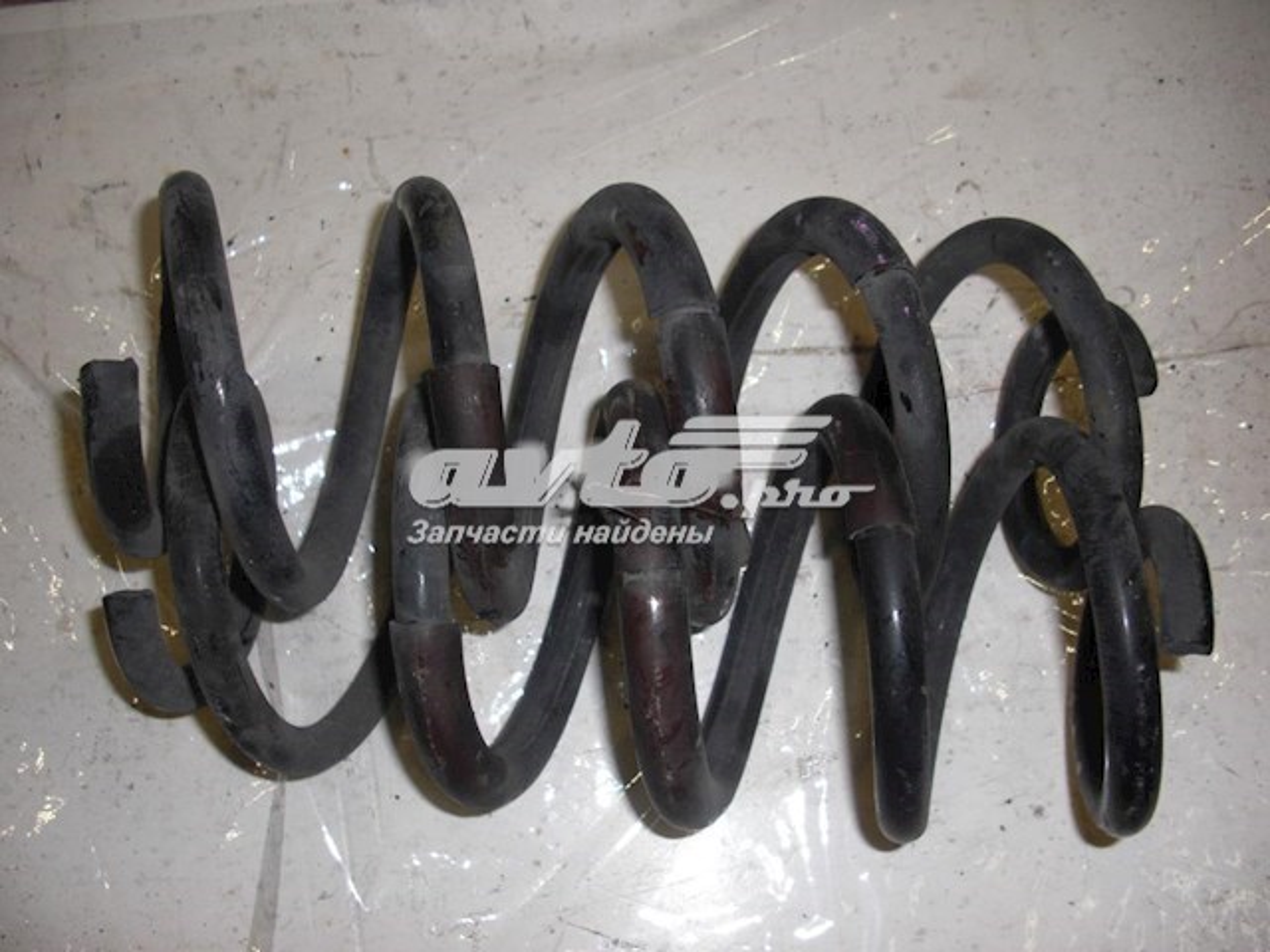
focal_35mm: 36
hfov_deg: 51.4
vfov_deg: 39.7
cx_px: 635
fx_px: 1321
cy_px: 476
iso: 50
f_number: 2.8
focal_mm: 6.3
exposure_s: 1/60
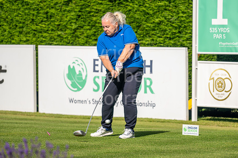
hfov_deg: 6.9
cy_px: 79
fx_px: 1984
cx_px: 119
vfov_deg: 4.6
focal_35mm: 300
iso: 200
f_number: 5
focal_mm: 300
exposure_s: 1/1600
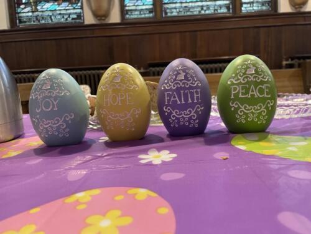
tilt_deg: -6.3
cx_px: 156
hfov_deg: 67.3
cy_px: 117
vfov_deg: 53.1
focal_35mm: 26
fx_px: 234
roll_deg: +3.2
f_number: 1.6
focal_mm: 4.2
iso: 500
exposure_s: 1/30
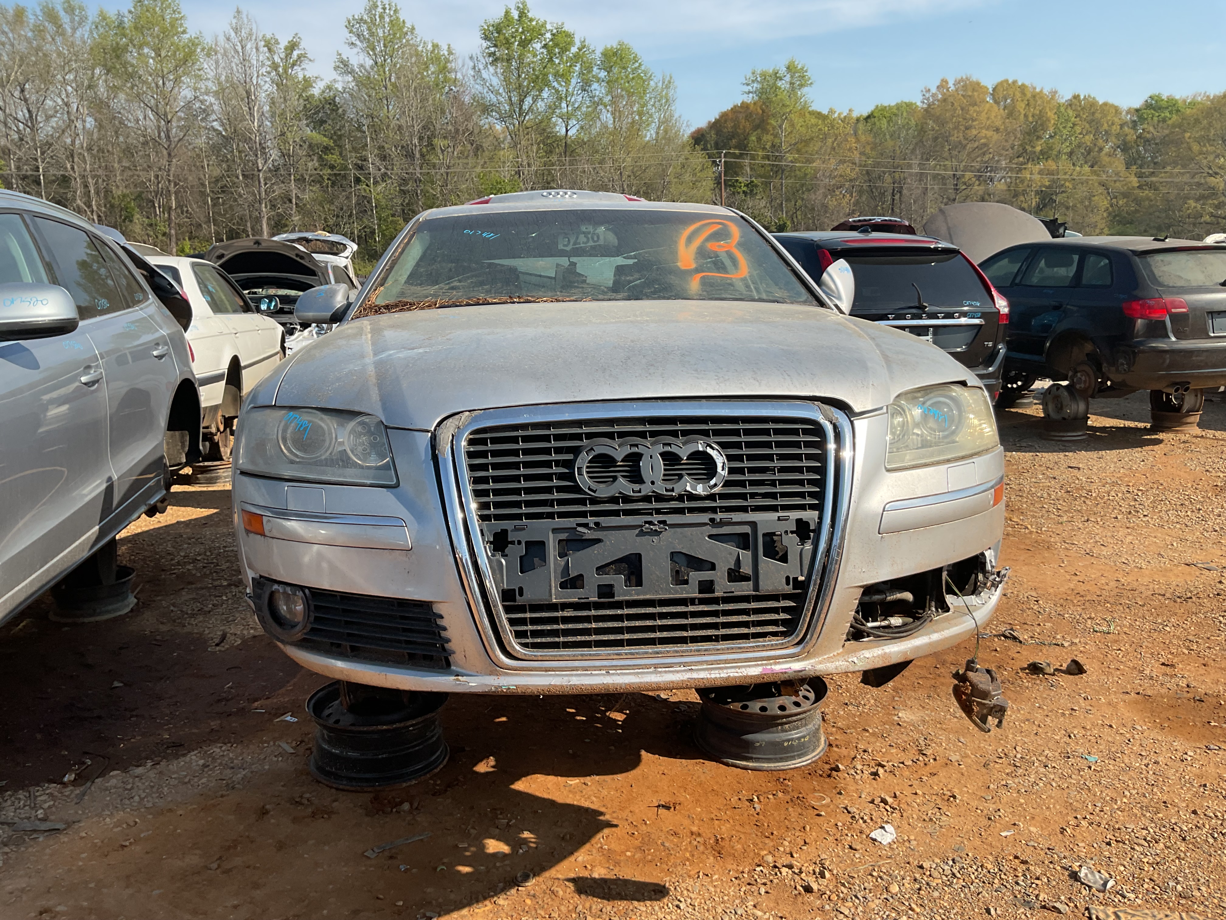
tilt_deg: -12.4
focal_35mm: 29
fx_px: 1027
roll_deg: +1.6
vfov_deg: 48.2
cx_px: 613
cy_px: 460
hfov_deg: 61.7
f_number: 1.8
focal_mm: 3
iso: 16
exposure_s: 1/1412
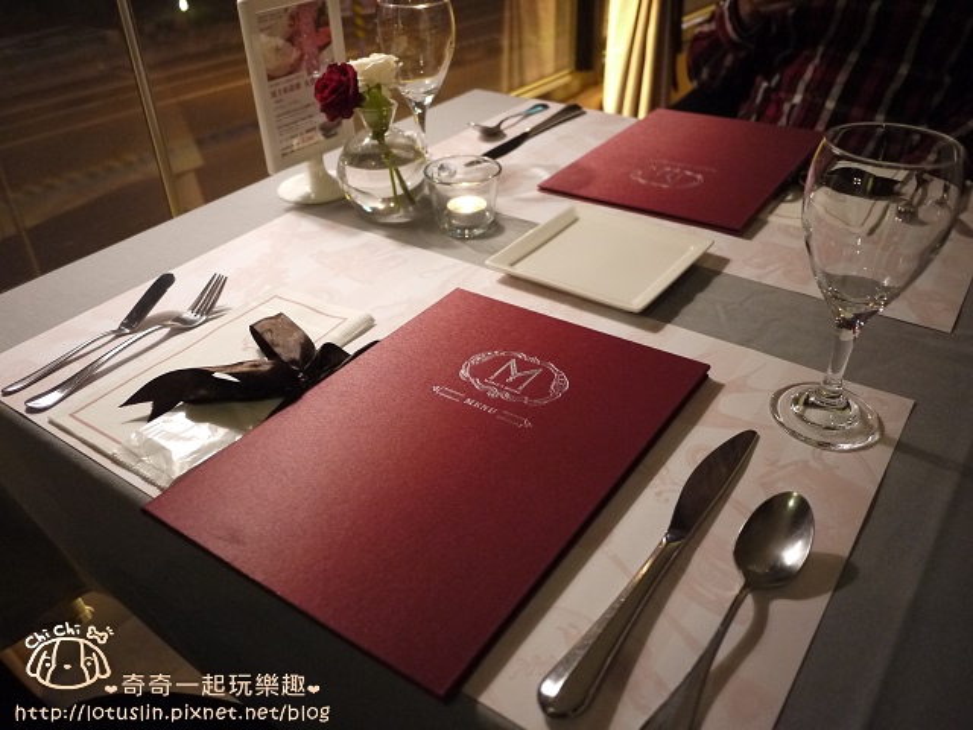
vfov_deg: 49.7
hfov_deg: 63.4
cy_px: 365
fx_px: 787
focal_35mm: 28
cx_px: 486
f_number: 2.5
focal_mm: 14
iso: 800
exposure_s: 1/50
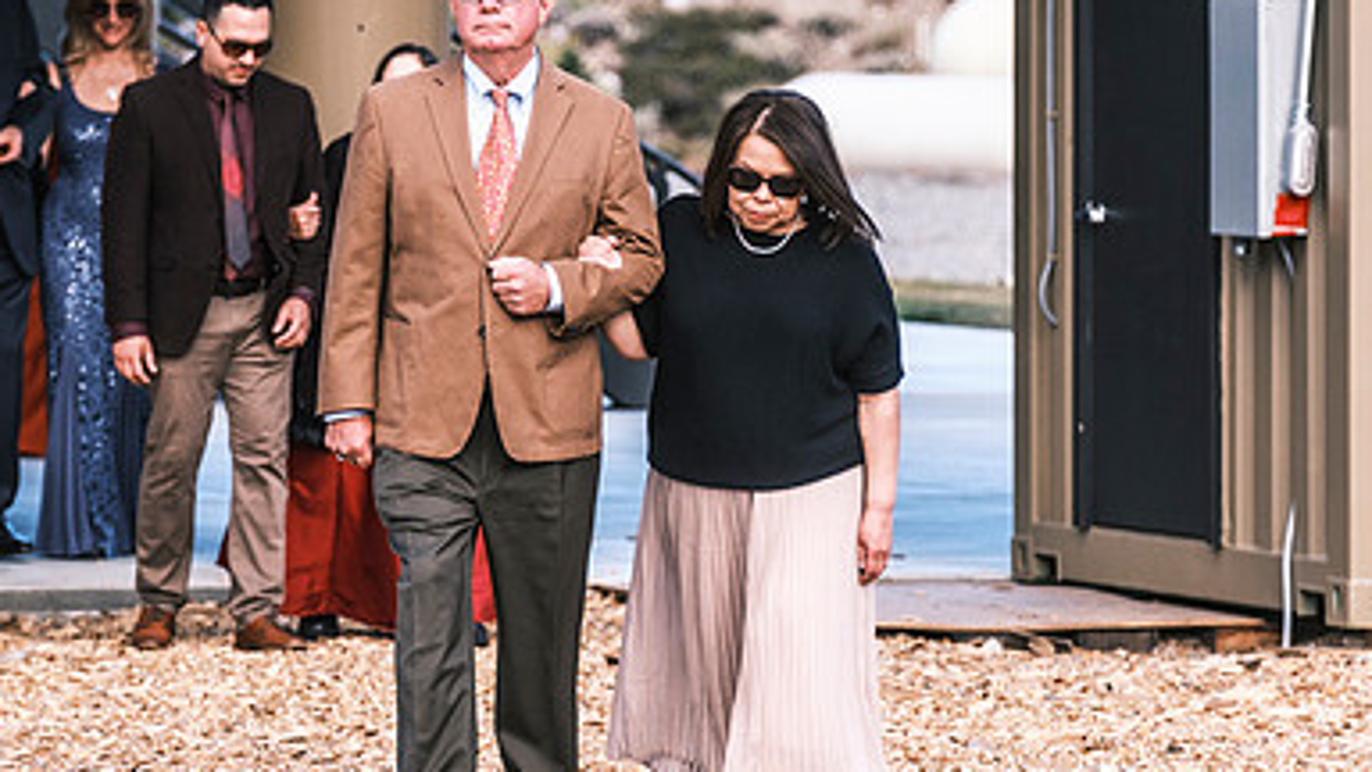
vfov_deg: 4.1
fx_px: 10659
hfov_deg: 7.4
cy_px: 540
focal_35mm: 293
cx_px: 693
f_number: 2.8
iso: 400
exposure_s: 1/600
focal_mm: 102.2
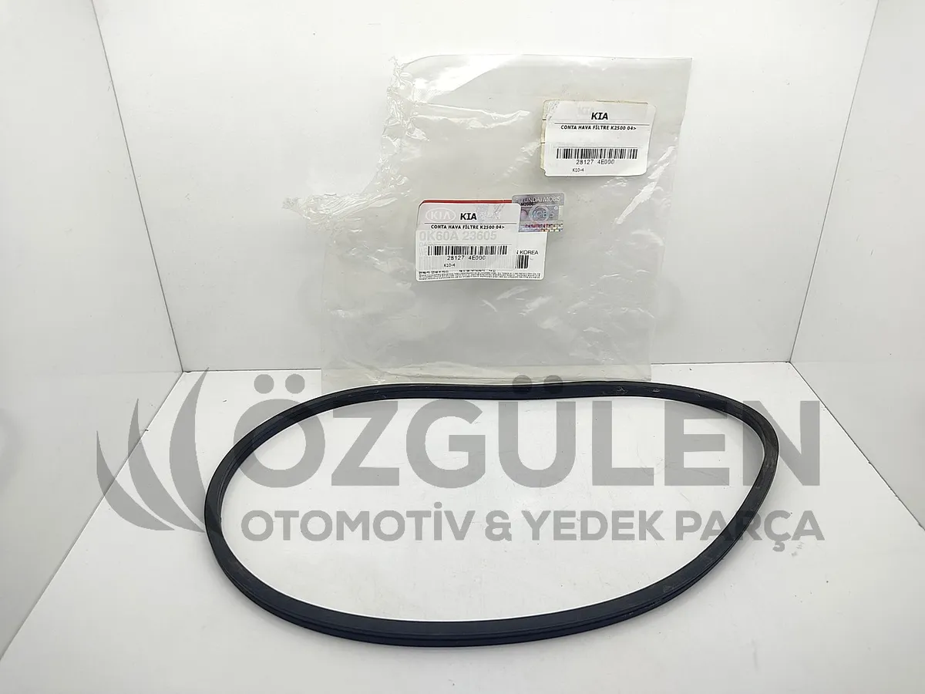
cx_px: 462
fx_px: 695
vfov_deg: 53.1
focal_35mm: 26
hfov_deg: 67.3
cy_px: 347
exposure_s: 1/225
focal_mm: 4.74
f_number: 1.79
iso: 100
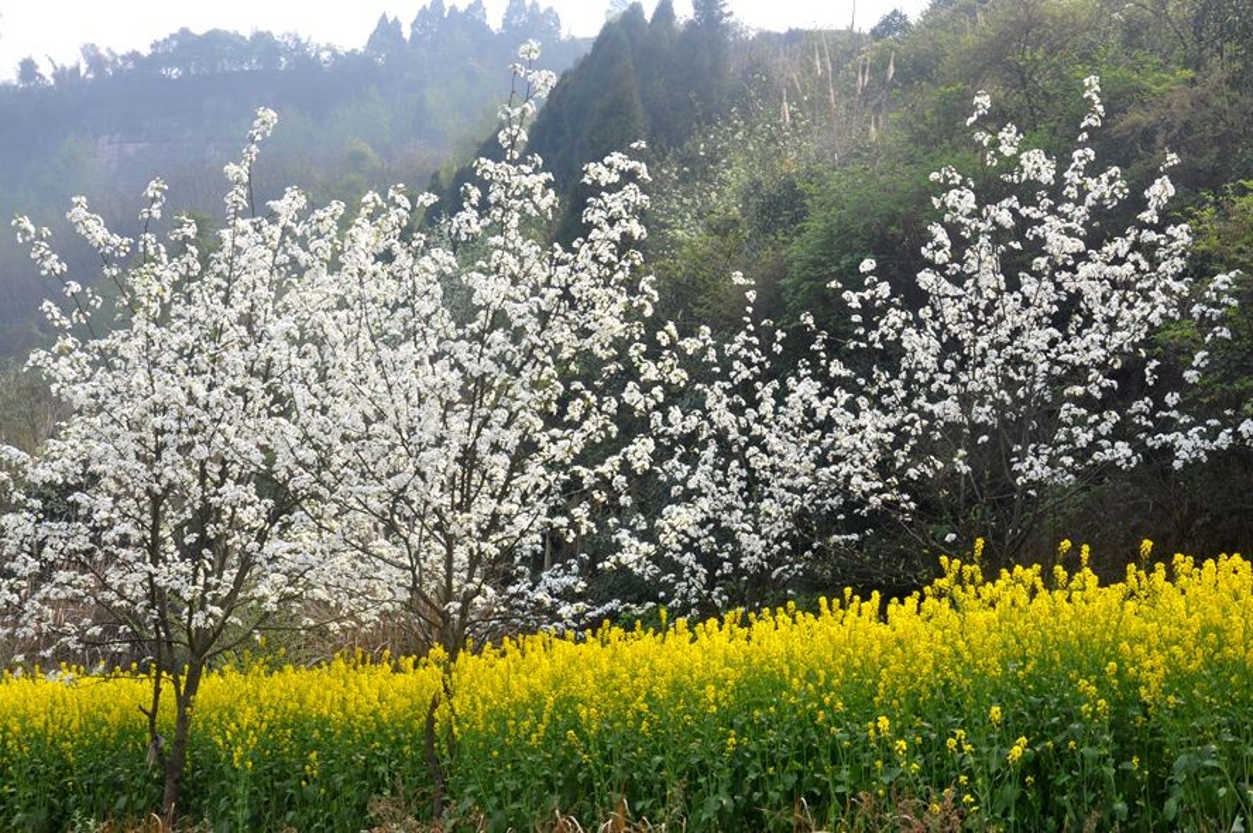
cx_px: 626
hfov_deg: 37.9
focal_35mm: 52
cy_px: 416
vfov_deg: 25.7
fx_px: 1825
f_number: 11
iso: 200
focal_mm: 35
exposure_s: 1/125
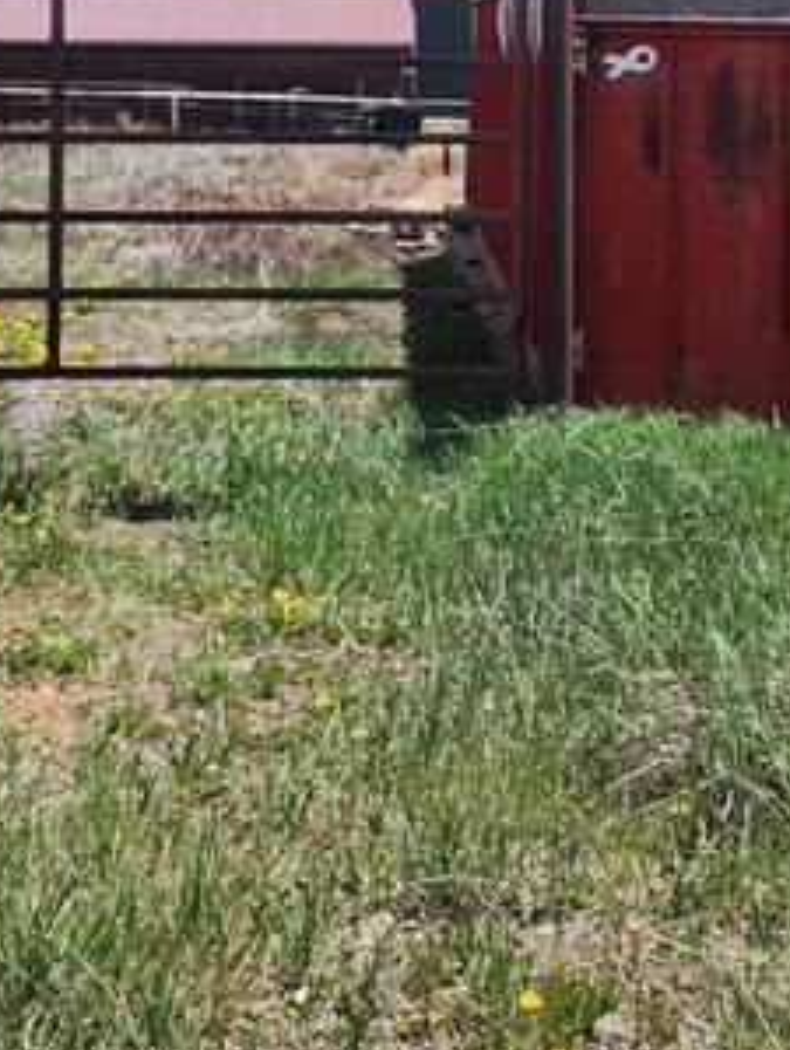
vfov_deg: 30.9
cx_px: 341
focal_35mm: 59
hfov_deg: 24.8
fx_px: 1791
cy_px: 63
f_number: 1.8
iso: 12
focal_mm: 6.4
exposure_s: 1/1242
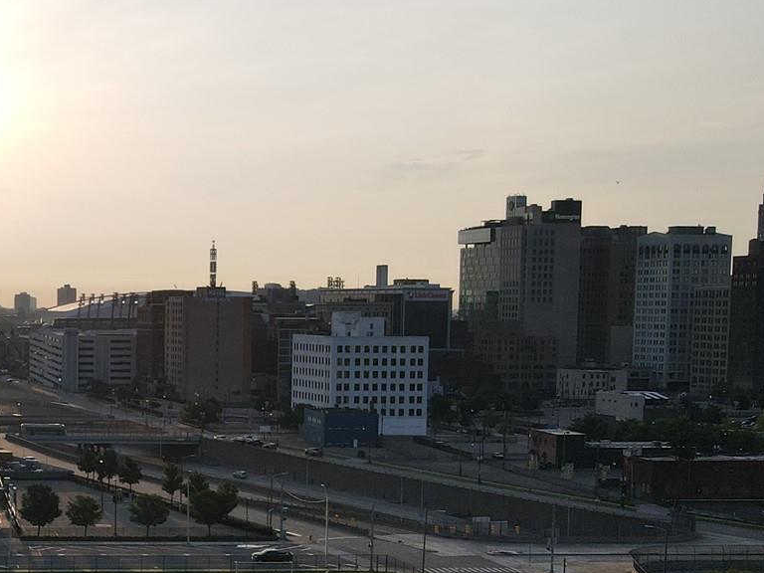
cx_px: 43
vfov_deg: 22.7
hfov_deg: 28.8
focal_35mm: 64
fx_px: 1413
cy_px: 441
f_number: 2.8
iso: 100
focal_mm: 4.5
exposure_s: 1/1000
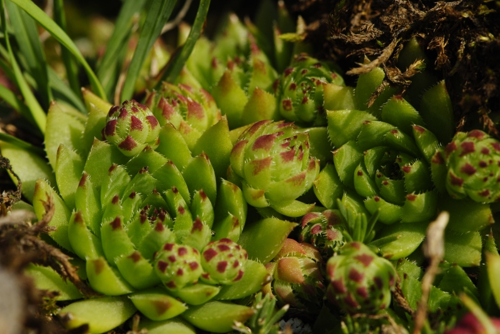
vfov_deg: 10.7
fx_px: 1785
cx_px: 250
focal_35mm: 129
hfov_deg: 15.9
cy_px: 166
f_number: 10
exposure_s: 1/200
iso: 100
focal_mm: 85
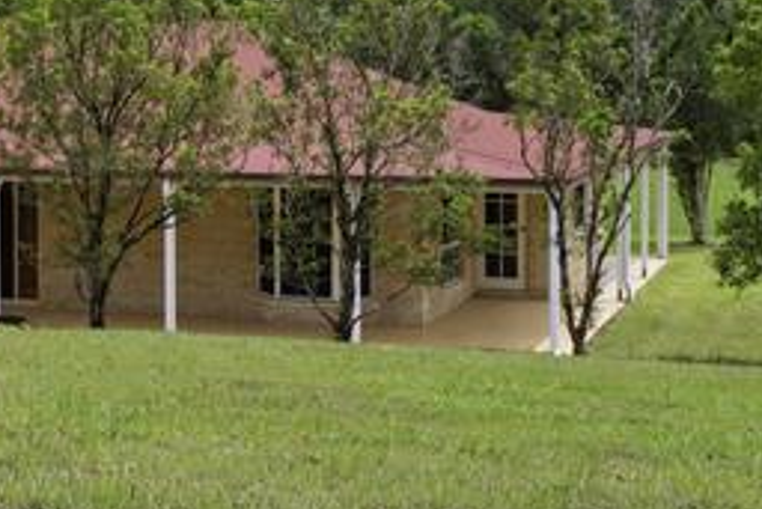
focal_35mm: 88
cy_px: 82
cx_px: 54
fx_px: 1864
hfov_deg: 22.5
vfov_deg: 15.4
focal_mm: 44
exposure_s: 1/400
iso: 125
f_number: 8
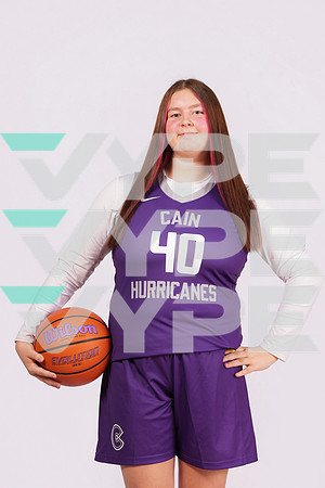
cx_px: 162
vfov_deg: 13.8
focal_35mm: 149
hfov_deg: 9.2
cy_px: 244
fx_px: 2018
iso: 250
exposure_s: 1/200
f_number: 8
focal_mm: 149
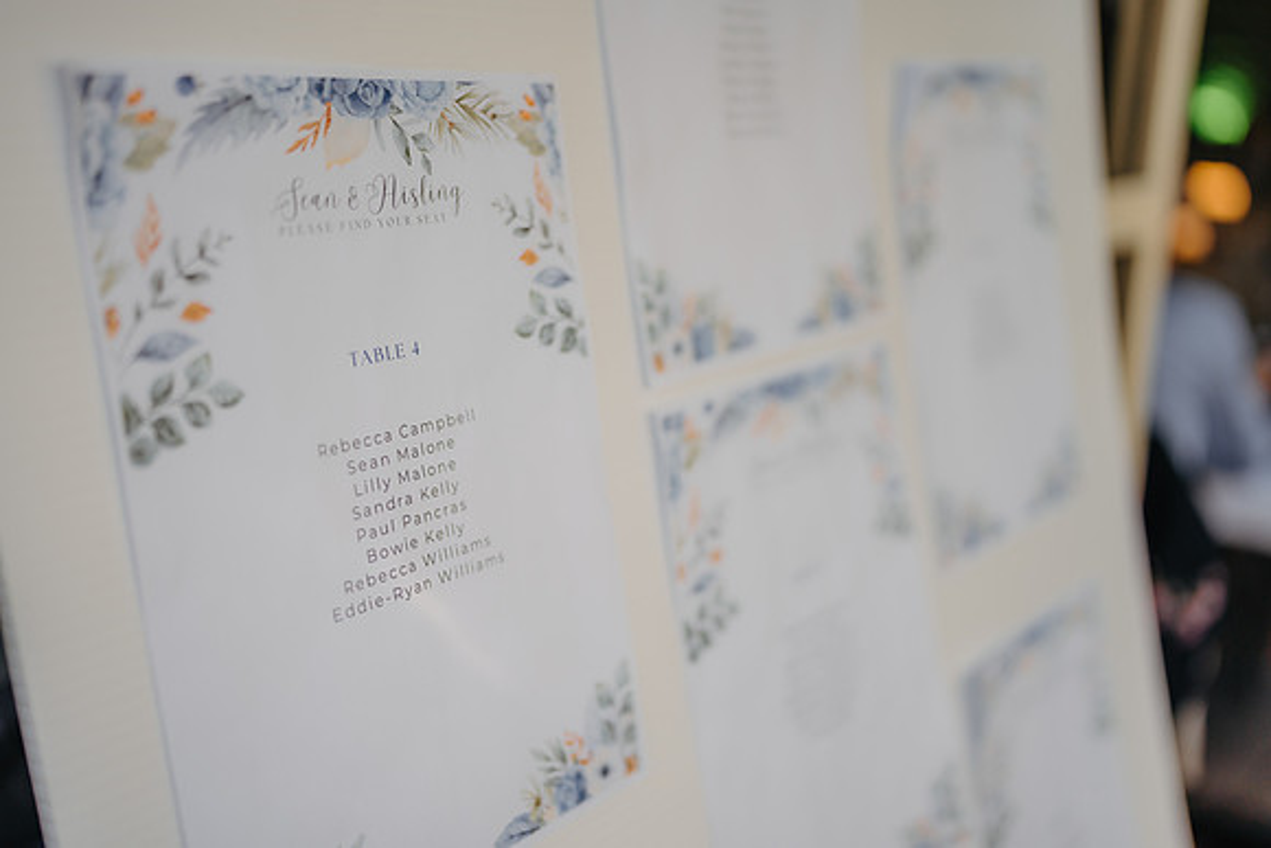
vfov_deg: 37.9
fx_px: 1236
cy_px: 424
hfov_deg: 54.4
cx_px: 636
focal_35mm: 35
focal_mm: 35
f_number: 1.4
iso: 100
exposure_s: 1/800
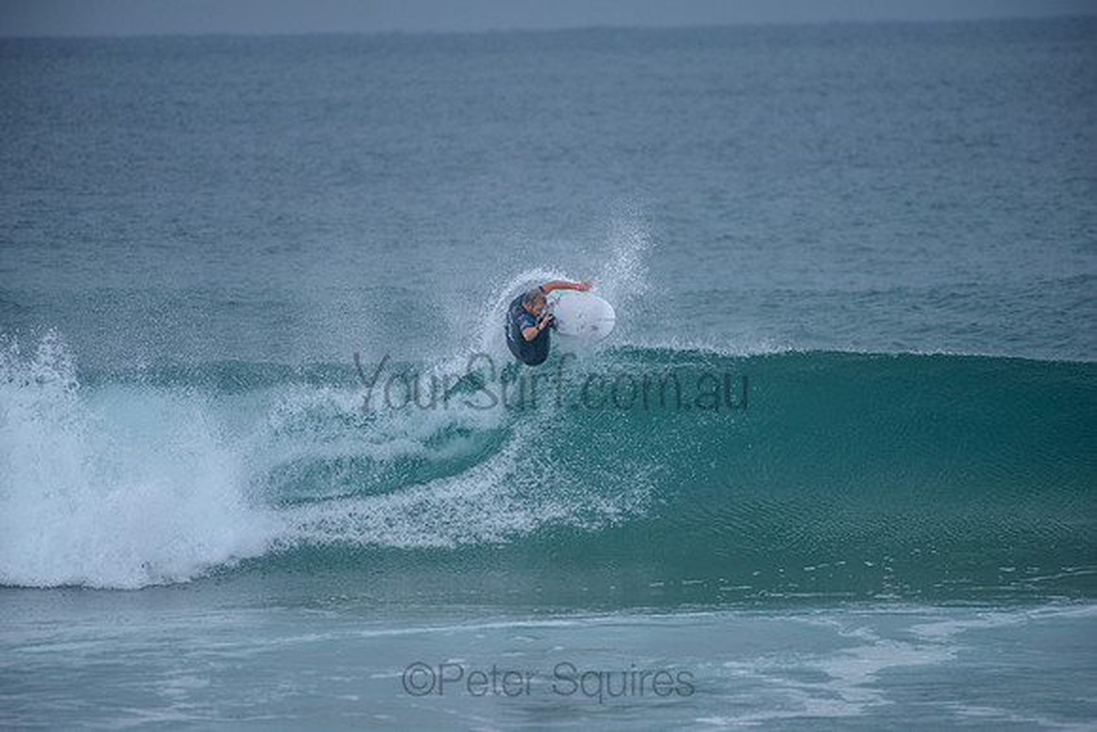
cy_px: 366
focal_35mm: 500
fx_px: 15239
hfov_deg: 4.1
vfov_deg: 2.8
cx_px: 548
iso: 450
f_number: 5.6
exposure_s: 1/2000
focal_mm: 500
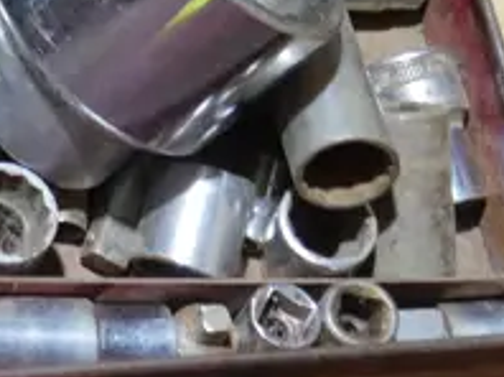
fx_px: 2109
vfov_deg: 9.8
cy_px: -220
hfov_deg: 12.7
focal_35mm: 145
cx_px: -323
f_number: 3.5
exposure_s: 1/60
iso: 500
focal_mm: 14
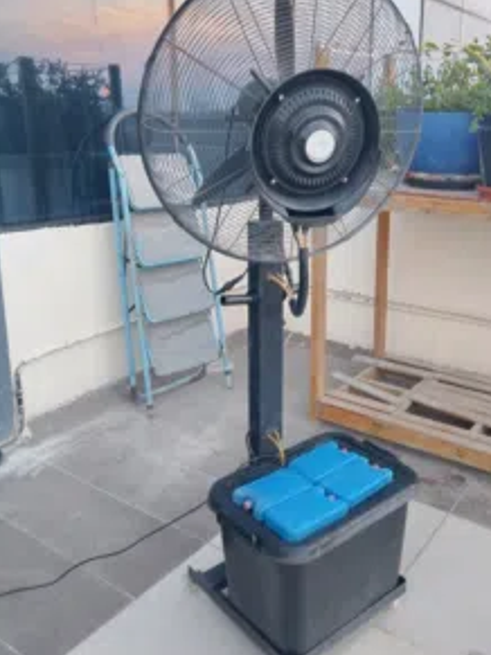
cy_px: 268
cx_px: 311
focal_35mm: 33
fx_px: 625
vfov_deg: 55.0
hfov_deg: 42.6
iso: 100
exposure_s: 1/33
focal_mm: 5.31
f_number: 1.7
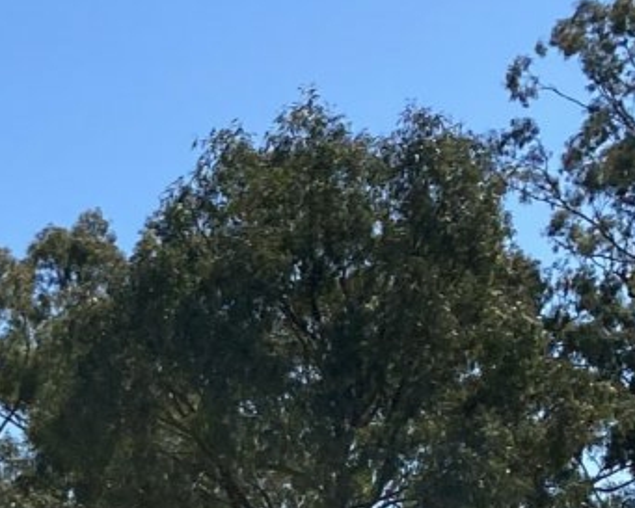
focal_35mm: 143
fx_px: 2688
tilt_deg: +2.1
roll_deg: +0.5
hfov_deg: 11.4
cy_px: 845
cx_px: -853
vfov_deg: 10.3
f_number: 1.8
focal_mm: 4.25
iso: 32
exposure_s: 1/3125
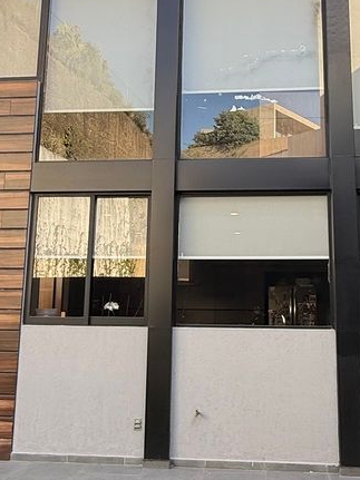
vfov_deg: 47.8
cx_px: 206
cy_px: 212
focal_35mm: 39
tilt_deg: +10.7
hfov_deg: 36.7
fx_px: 541
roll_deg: -0.7
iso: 50
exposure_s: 1/175
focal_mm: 2.22
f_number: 2.2
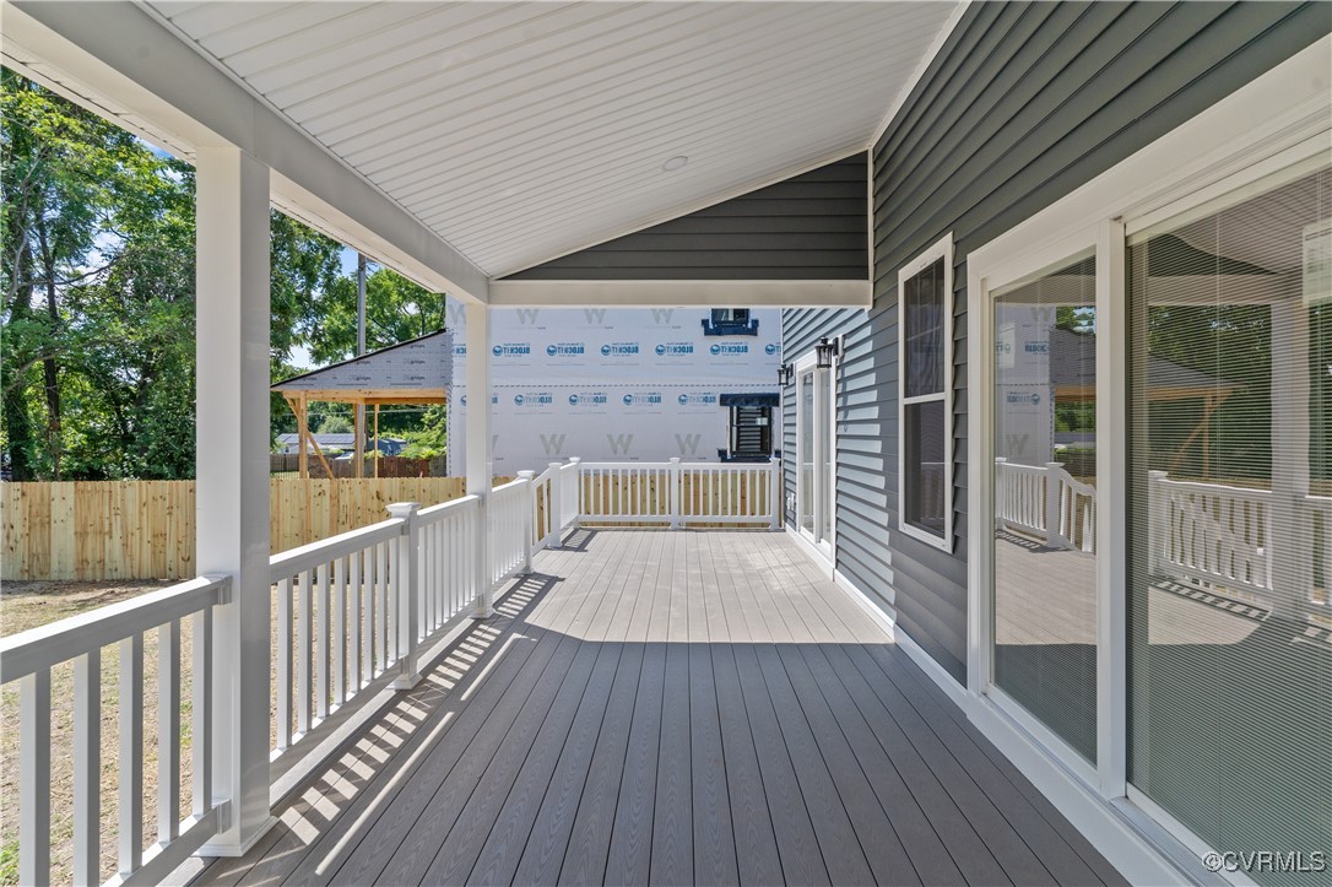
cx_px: 666
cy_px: 444
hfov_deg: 93.3
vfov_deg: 70.4
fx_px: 629
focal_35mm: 17
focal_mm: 17
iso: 640
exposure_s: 1/640
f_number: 8
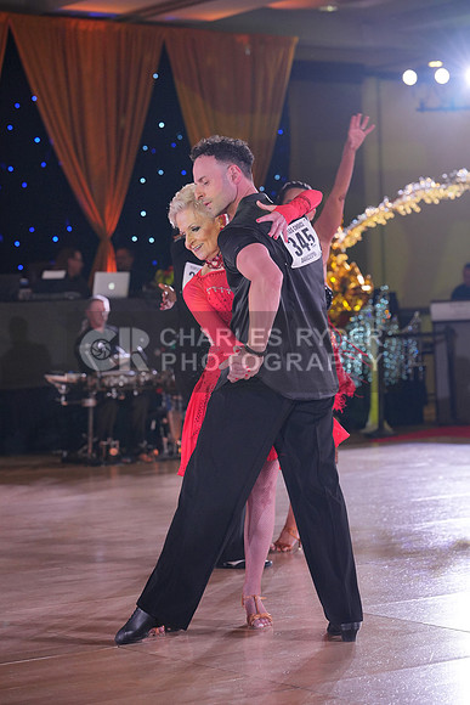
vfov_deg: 22.4
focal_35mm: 91
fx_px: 1781
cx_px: 235
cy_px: 352
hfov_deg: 15.0
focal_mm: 91
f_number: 4
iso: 1600
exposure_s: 1/400
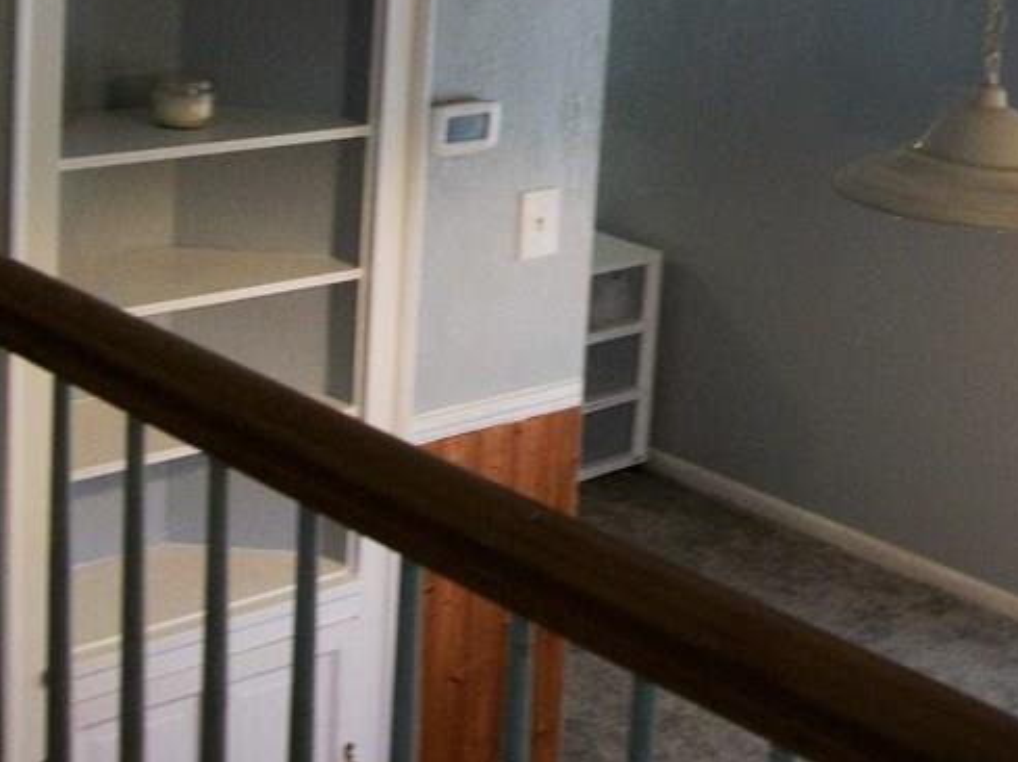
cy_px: 66
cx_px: 831
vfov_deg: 21.4
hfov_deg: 28.3
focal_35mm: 67
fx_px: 1969
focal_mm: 5.7
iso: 146
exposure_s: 1/30
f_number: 2.9
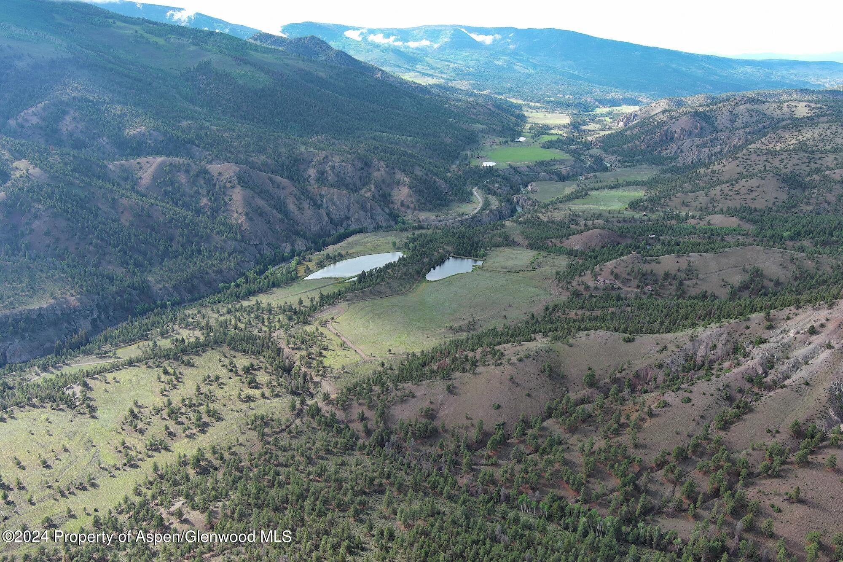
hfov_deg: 63.7
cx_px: 422
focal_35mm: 29
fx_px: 679
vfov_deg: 45.0
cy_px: 281
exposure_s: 1/303
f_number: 2.8
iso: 100
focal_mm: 10.57
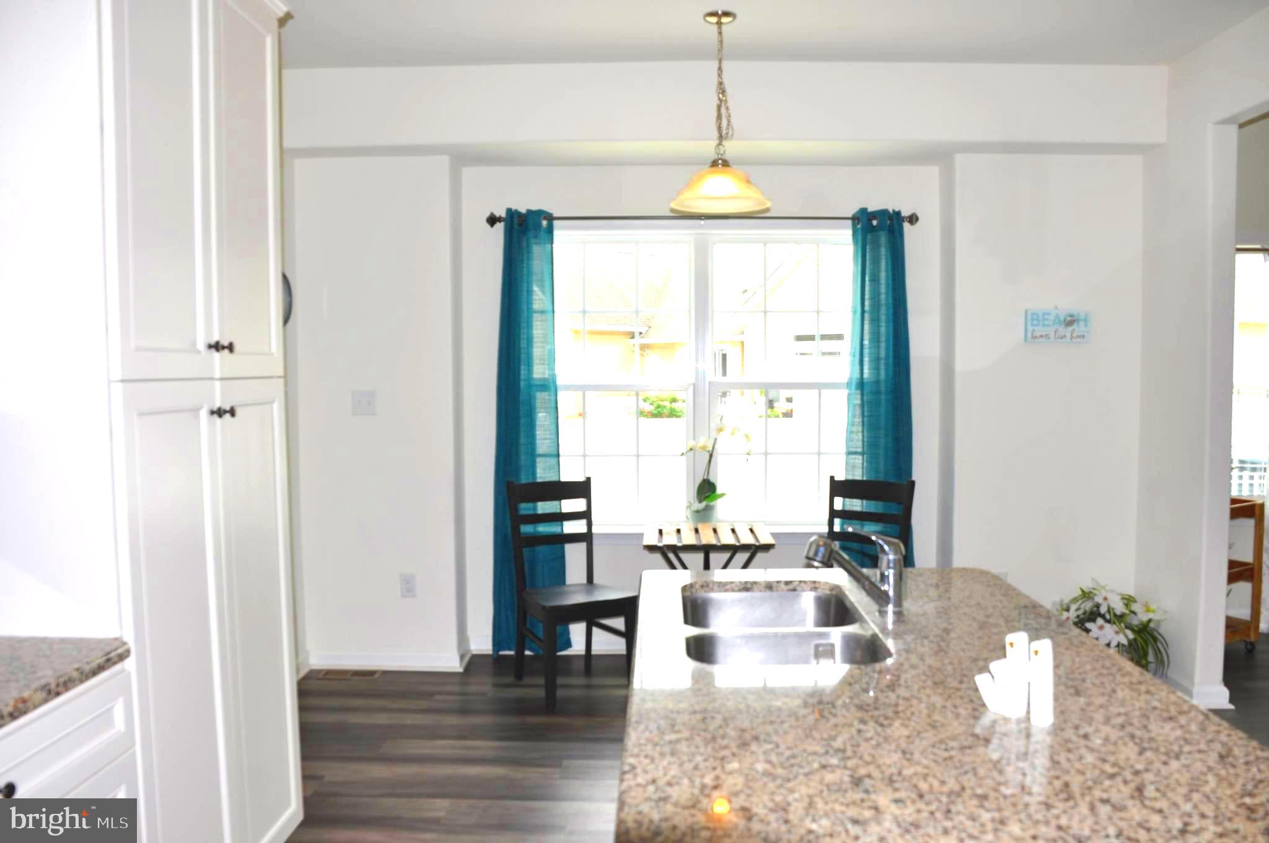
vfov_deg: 43.5
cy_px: 422
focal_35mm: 30
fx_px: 1056
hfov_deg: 62.0
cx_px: 634
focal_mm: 20
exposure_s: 1/200
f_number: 5
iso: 200
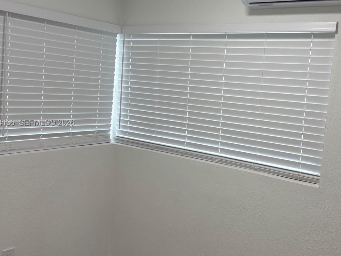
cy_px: 123
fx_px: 384
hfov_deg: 47.0
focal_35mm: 39
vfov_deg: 36.8
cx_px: 230
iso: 80
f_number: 1.6
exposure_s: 1/120
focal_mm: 5.96
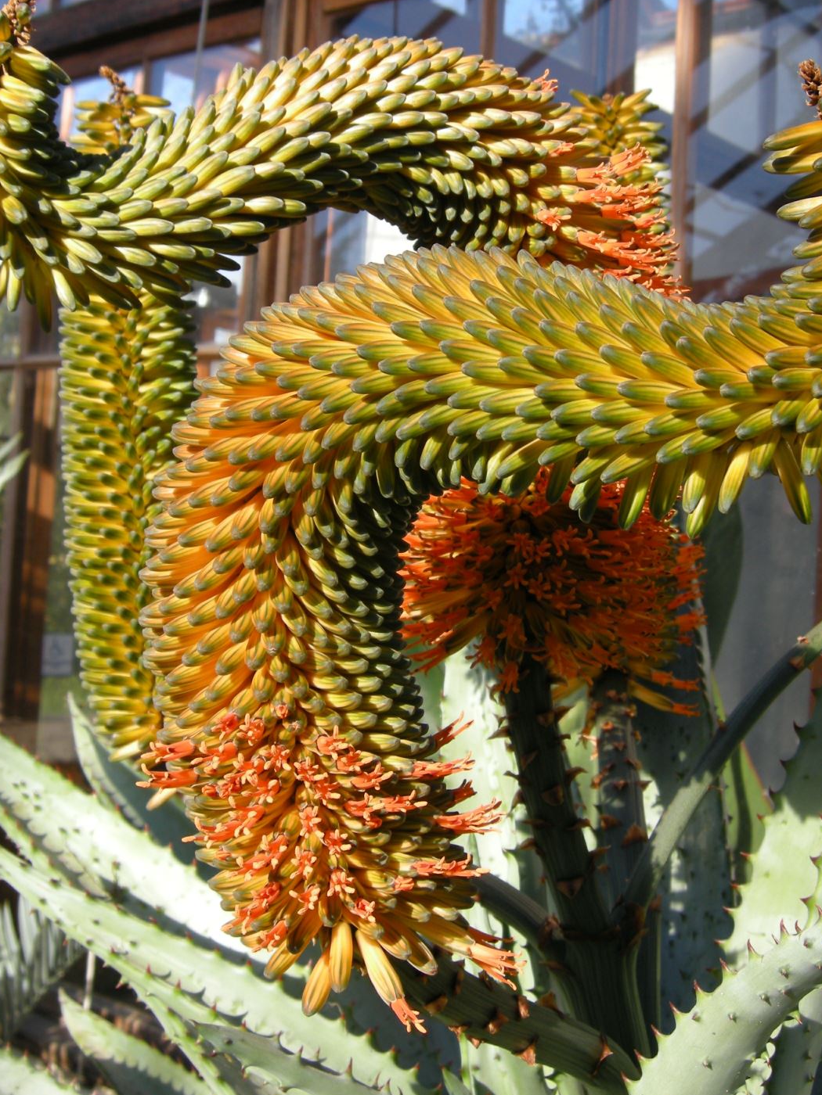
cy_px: 437
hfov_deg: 29.1
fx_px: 1583
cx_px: 443
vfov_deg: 38.0
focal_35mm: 50
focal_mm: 7.5
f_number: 4.3
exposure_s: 1/140
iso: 64
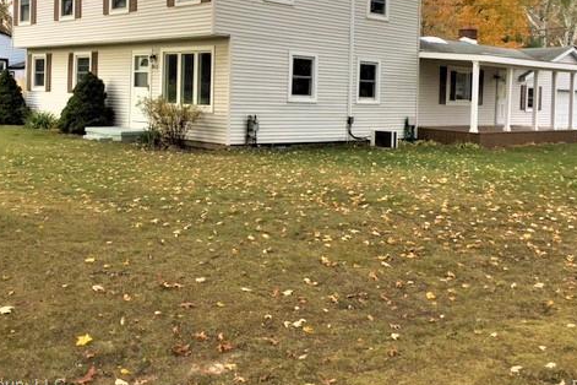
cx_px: 260
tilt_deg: -2.2
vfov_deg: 32.1
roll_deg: -1.3
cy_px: 104
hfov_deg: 47.3
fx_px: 657
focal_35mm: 41
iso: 25
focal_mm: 4.15
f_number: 2.2
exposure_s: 1/503
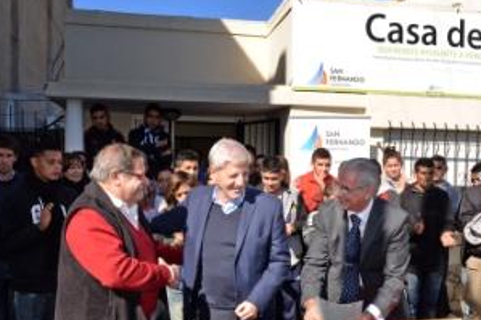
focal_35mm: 36
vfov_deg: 36.5
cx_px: 246
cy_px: 208
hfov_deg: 53.2
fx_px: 481
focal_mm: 24
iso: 800
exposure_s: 1/200
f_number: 22
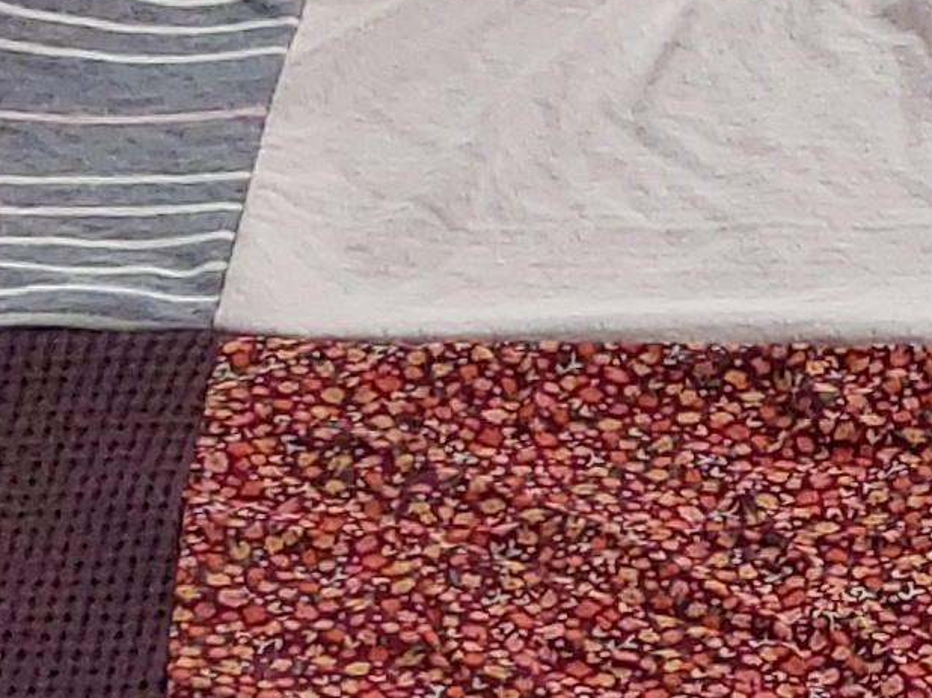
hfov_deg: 13.2
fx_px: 3983
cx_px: 878
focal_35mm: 148
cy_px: 739
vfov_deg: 9.9
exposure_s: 1/60
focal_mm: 2.91
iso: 100
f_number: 1.9
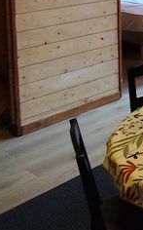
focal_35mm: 72
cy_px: -37
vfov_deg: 26.0
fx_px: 450
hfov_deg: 15.0
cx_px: 278
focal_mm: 1.65
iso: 80
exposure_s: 1/50
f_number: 2.2
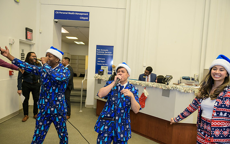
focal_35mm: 25
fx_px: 157
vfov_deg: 49.2
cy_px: 78
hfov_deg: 72.5
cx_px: 116
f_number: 3.2
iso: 1000
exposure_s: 1/125
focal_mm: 24
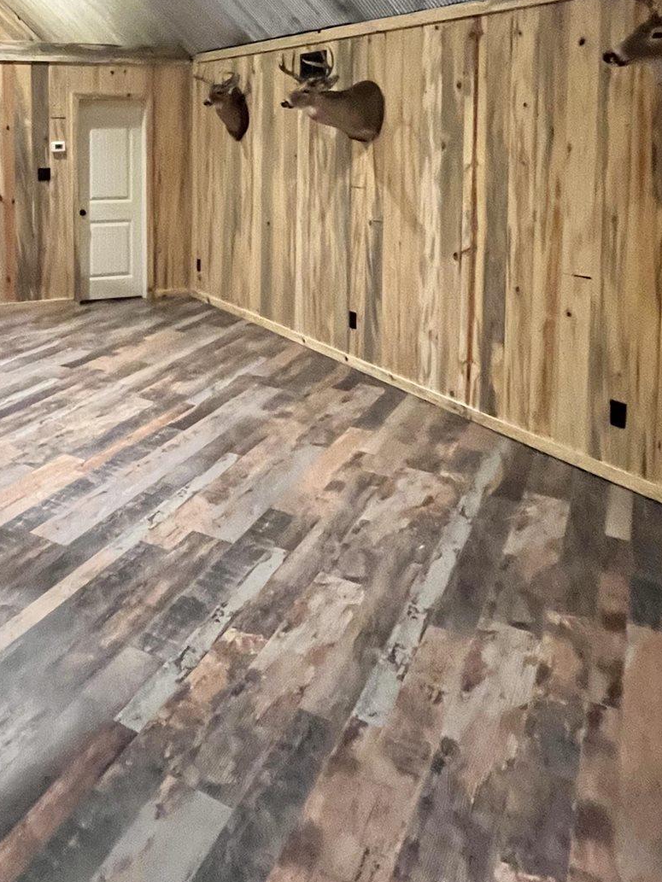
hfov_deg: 44.7
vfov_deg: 57.8
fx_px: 739
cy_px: 197
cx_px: 92
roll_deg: +0.2
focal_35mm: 29
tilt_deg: -4.4
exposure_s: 1/40
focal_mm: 1.57
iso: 1000
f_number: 1.8
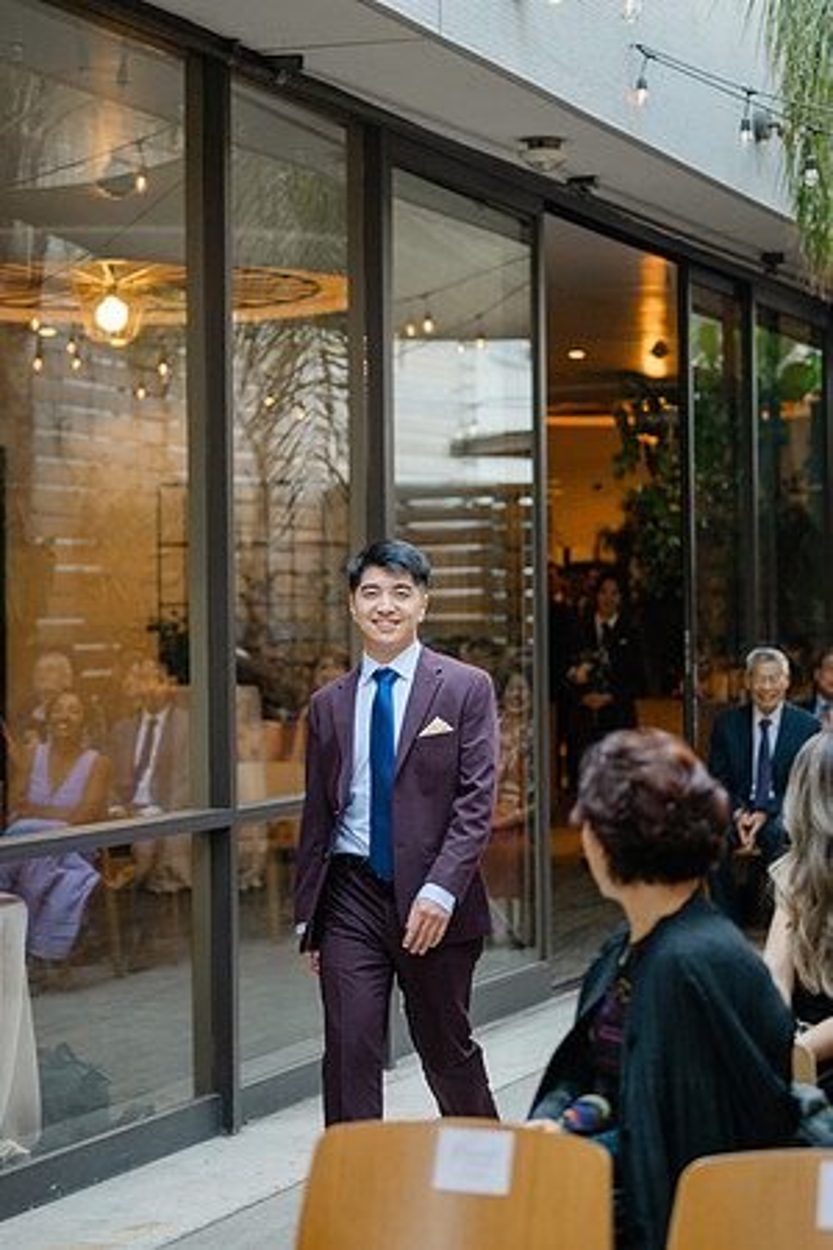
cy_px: 625
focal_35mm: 75
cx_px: 416
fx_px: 2603
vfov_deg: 27.0
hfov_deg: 18.2
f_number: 1.8
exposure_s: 1/160
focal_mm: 50
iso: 250
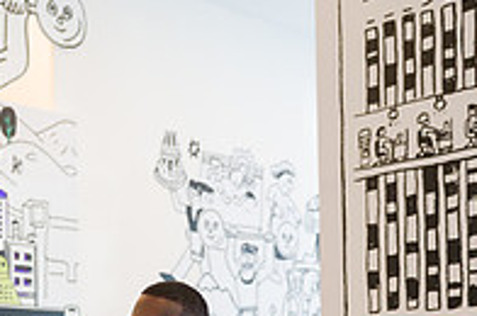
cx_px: 131
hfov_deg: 24.3
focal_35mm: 83
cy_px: 450
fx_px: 1098
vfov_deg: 15.3
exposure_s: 1/200
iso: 1600
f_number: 3.5
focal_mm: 28
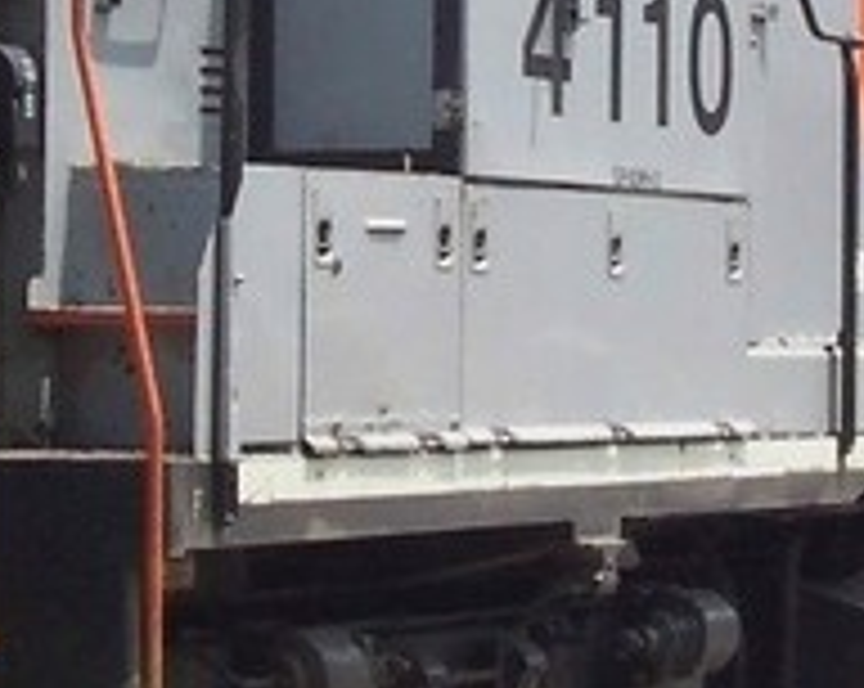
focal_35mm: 199
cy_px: -27
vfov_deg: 7.7
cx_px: 554
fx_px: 5081
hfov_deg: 9.7
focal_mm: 7
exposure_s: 1/250
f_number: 5.6
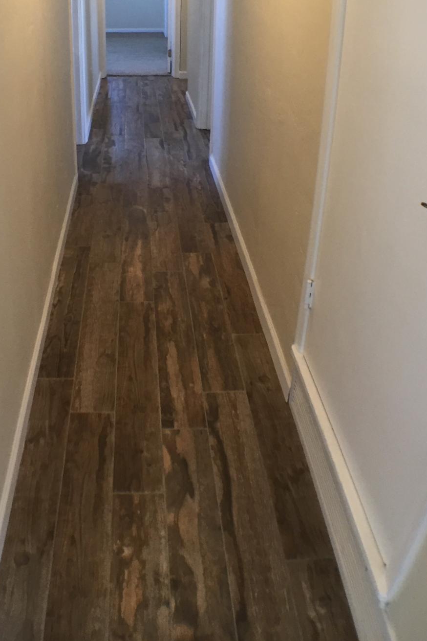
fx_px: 818
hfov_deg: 29.0
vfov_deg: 41.4
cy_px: 157
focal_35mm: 46
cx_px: 128
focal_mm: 4.15
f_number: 2.2
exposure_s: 1/30
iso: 50
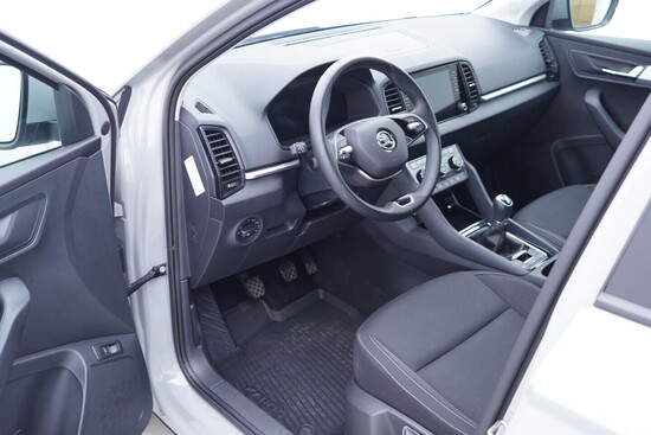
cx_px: 326
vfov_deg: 36.9
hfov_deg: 53.1
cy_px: 218
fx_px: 651
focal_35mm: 36
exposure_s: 1/40
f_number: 2.8
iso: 320
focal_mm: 24
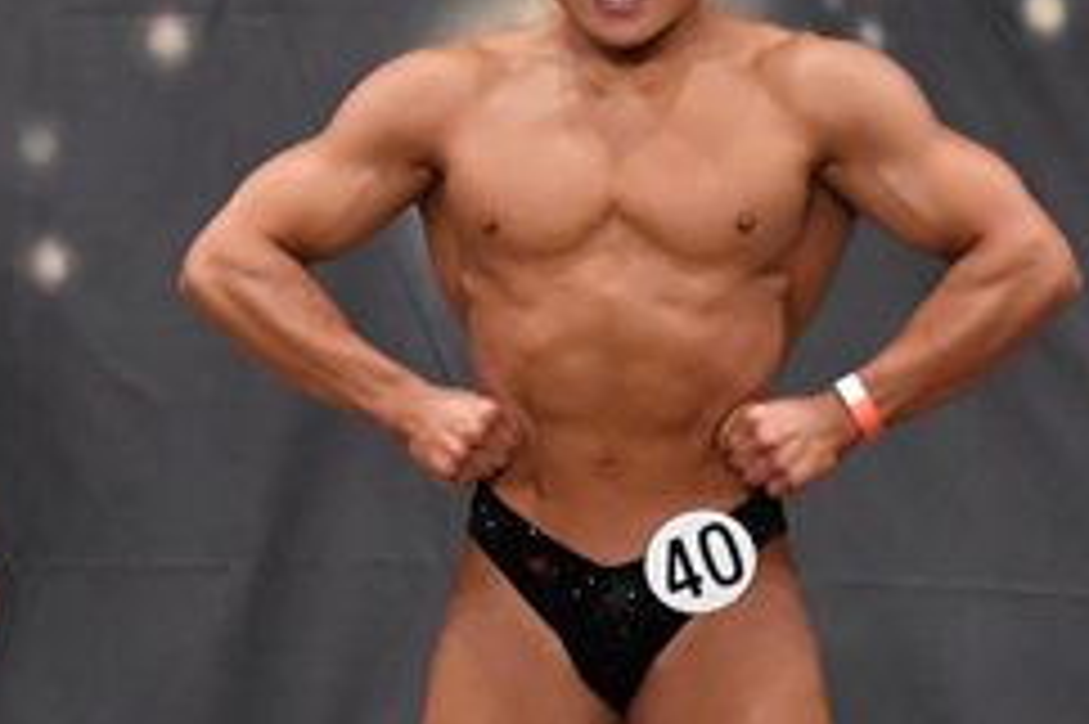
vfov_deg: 2.3
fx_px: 18077
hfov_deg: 3.5
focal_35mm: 598
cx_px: 389
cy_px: 634
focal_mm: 125
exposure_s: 1/400
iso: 6400
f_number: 5.6
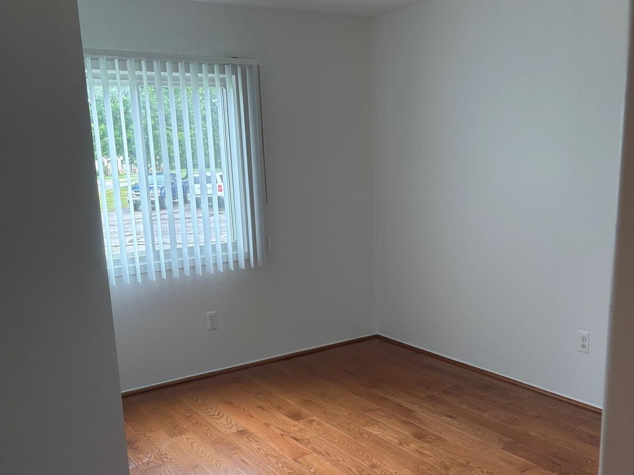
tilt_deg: -12.5
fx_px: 641
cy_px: 295
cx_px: 316
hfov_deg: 52.6
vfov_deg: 40.4
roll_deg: +1.9
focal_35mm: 35
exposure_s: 1/120
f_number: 1.6
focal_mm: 5.96
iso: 80
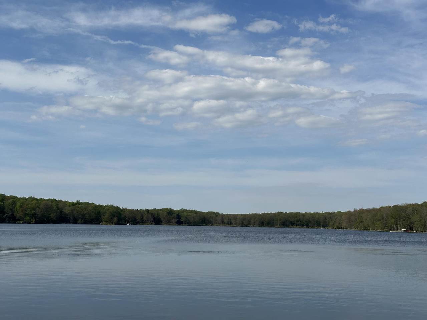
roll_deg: -1.6
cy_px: 160
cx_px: 214
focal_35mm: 48
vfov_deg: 30.3
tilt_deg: +6.5
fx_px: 592
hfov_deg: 39.7
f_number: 1.78
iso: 64
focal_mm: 6.86
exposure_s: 1/7634
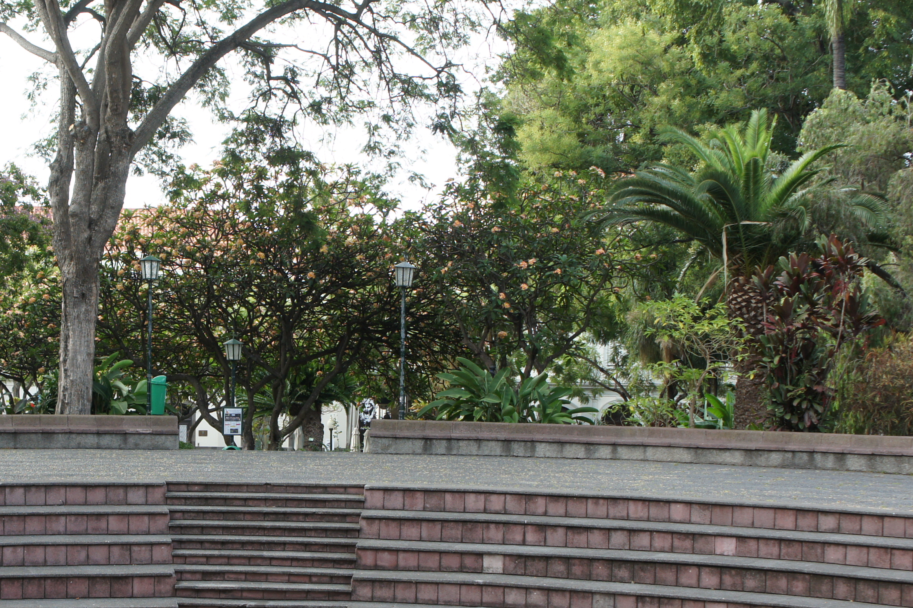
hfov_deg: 27.1
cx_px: 253
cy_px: 394
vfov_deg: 18.4
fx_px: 1875
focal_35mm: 74
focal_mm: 25
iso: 200
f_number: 5.6
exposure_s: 1/80
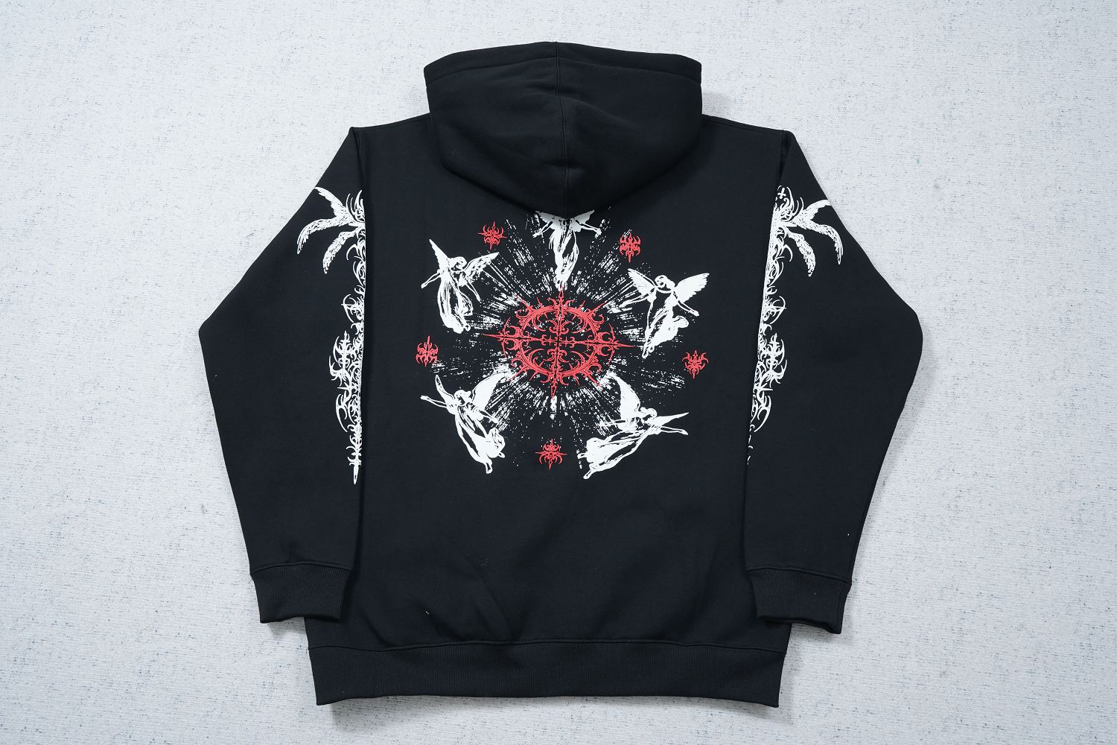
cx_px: 558
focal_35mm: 34
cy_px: 372
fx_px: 1055
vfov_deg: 38.9
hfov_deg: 55.8
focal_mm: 34
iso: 1600
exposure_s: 1/100
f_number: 10
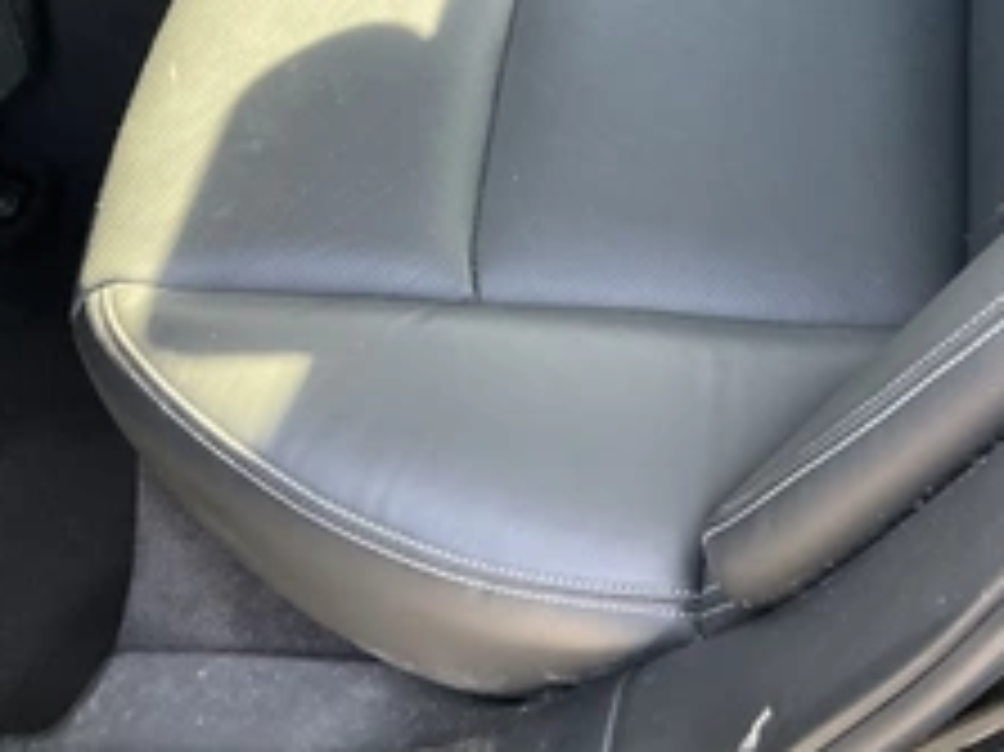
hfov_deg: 36.1
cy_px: 171
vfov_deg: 27.5
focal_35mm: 52
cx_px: 743
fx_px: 1507
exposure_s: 1/63
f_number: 1.8
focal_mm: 3
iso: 64
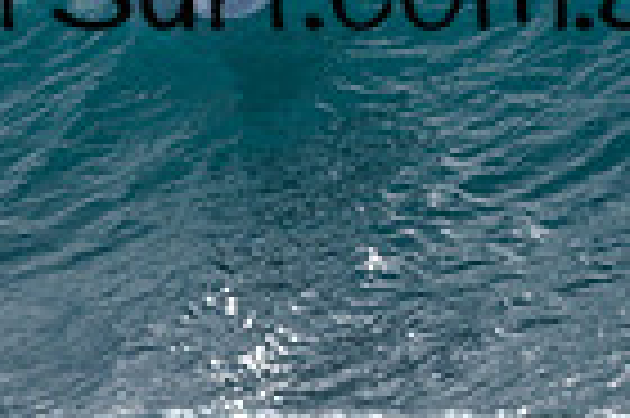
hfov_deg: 0.6
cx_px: 252
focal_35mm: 3315
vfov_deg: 0.4
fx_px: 57944
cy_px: -74
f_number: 6.3
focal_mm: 800
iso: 125
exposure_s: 1/2000
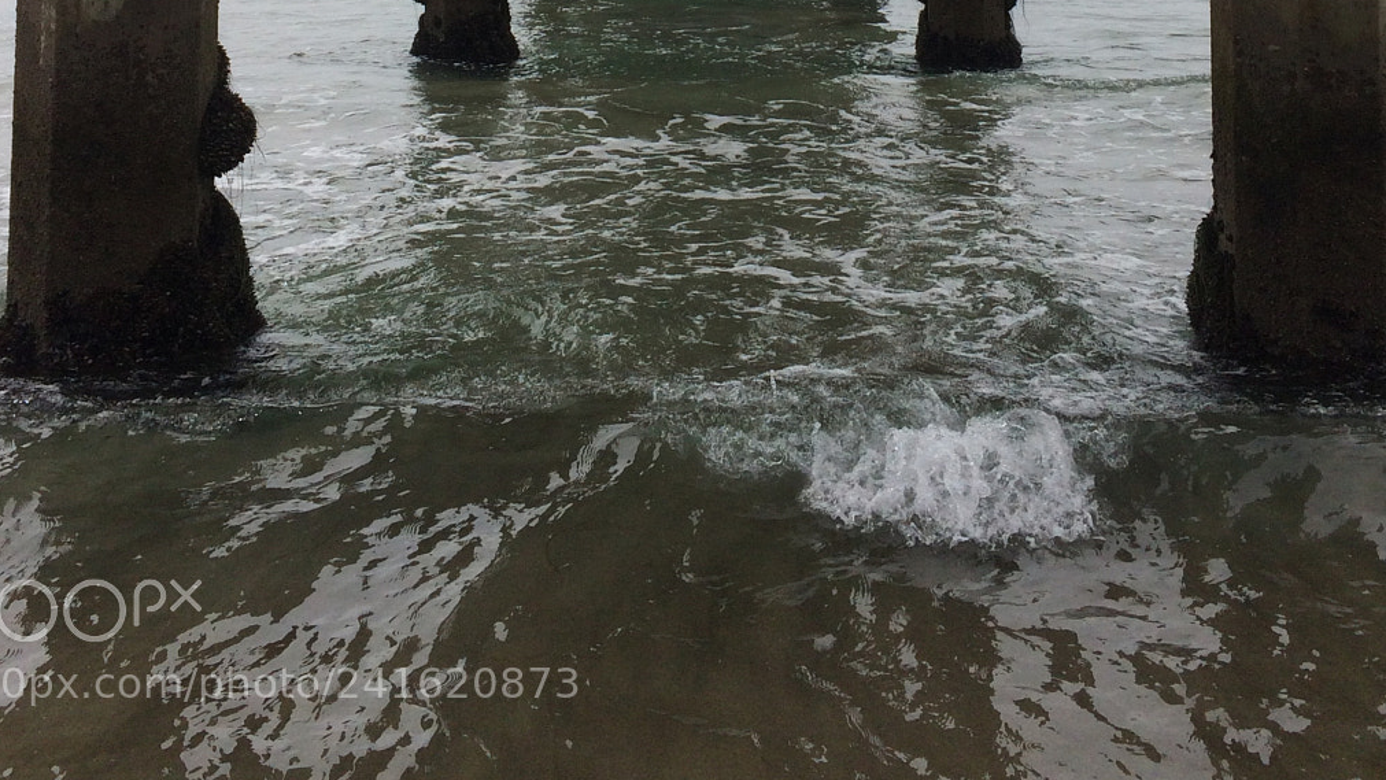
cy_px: -306
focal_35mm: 50
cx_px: 684
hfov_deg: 41.3
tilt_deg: +3.8
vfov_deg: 21.1
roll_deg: -1.2
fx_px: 1838
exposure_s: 1/4115
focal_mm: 4.15
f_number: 2.2
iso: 32
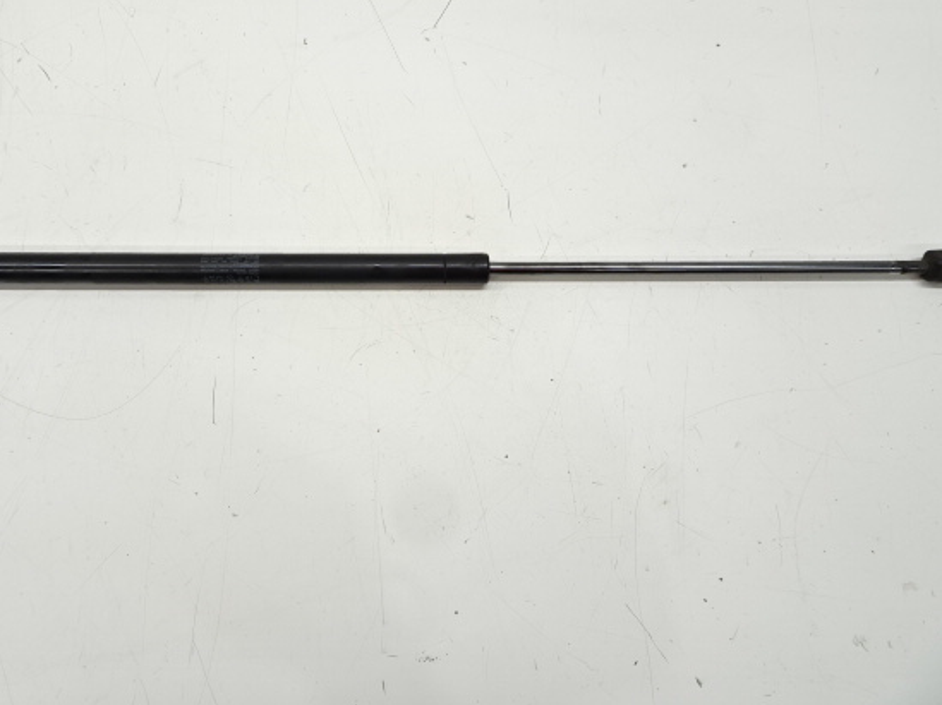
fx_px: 761
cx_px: 439
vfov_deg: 49.6
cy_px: 309
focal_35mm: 28
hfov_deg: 63.4
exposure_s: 1/40
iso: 80
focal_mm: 4.1
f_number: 3.5
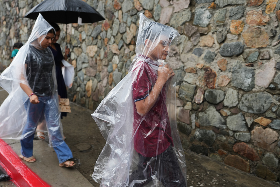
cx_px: 140
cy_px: 94
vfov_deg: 37.8
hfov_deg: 54.4
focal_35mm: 35
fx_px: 272
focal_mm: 35
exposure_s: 1/400
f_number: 2.8
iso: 500
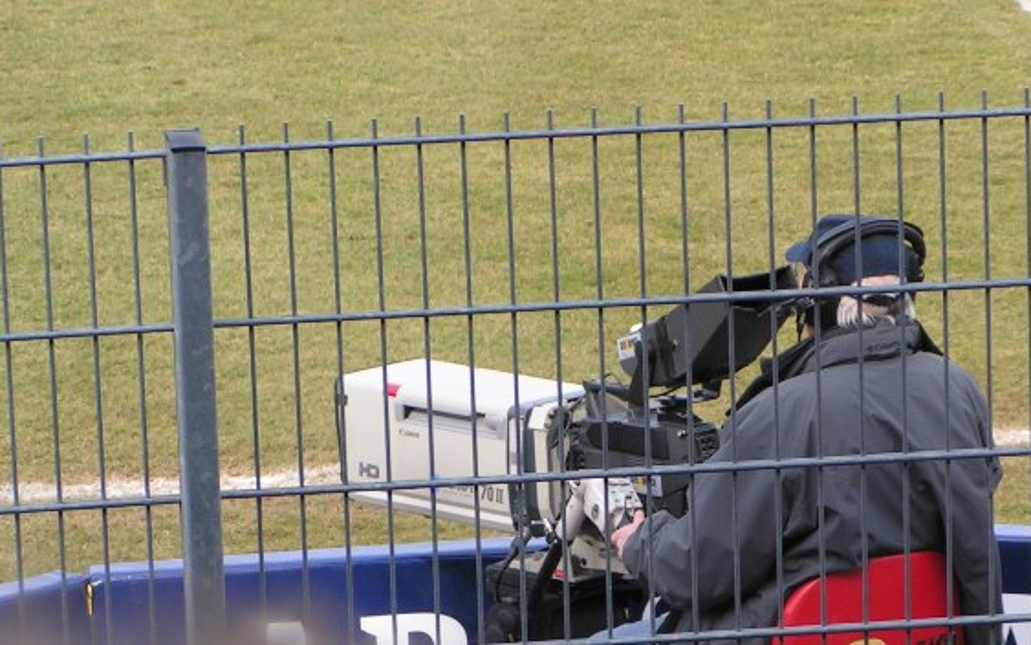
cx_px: 687
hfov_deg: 10.2
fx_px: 5761
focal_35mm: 205
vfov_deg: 6.4
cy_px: 374
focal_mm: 20.9
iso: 50
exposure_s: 1/200
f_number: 4.5
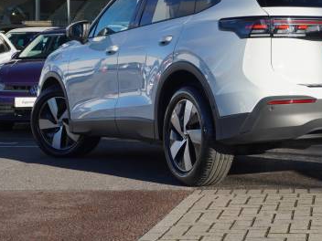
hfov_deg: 20.0
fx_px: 901
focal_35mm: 97
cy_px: 50
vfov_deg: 15.2
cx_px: 260
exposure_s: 1/160
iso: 100
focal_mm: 37
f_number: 8
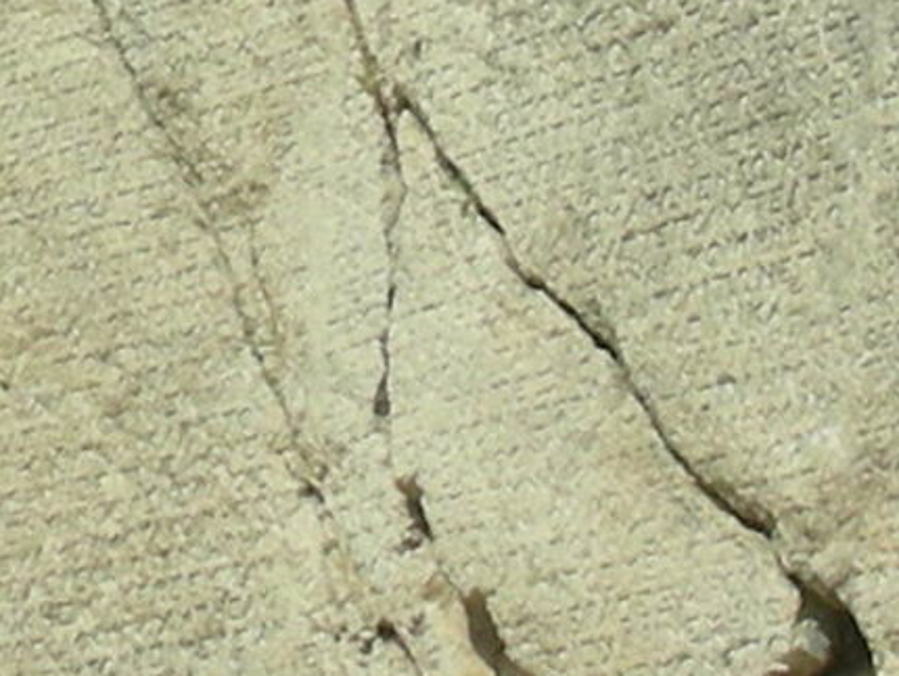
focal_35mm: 226
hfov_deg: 8.7
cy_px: -404
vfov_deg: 6.5
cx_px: 266
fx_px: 5873
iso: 50
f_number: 5.6
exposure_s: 1/568
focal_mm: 6.3
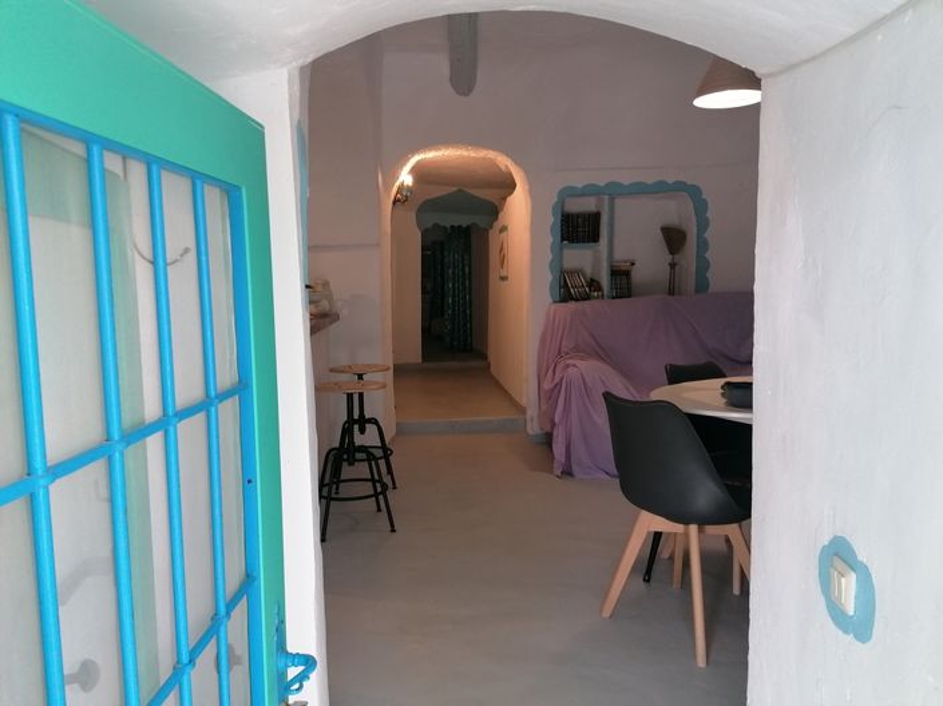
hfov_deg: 65.3
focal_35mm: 27
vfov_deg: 51.3
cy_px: 353
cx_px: 472
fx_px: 735
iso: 160
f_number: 1.8
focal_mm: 4.75
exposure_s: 1/100
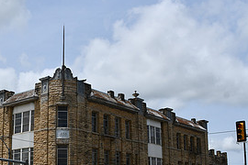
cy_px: 130
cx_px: 82
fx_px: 400
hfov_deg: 34.2
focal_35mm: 58
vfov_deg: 23.1
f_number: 10
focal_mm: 18
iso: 100
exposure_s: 1/400
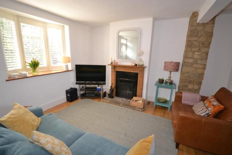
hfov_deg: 95.0
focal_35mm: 16
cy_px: 78
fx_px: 106
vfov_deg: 72.1
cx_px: 116
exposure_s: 1/60
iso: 720
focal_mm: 11
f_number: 4.2
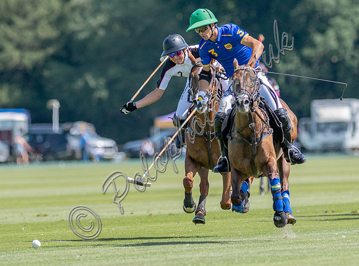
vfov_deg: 2.3
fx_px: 6477
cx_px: 199
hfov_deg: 3.2
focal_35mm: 628
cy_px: 138
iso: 400
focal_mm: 300
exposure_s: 1/5000
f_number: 4
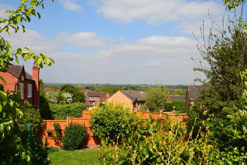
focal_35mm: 36
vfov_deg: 36.9
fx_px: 247
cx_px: 124
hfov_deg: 53.1
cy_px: 82
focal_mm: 24
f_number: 10
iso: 100
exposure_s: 1/200
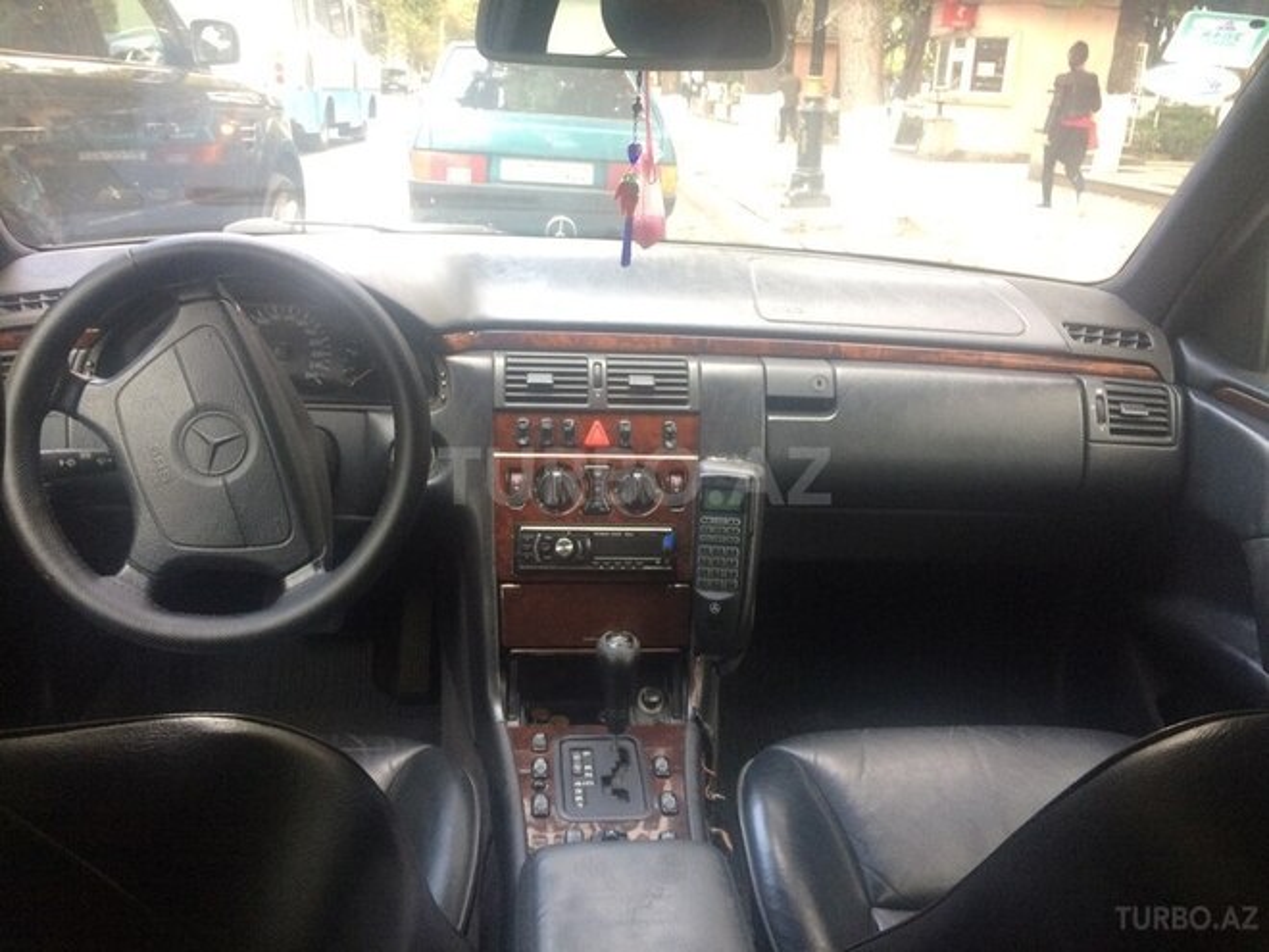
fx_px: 1063
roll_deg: -2.3
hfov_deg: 61.7
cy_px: 476
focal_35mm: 29
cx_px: 634
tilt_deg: -19.9
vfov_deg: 48.2
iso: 80
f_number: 2.2
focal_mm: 4.15
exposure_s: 1/33
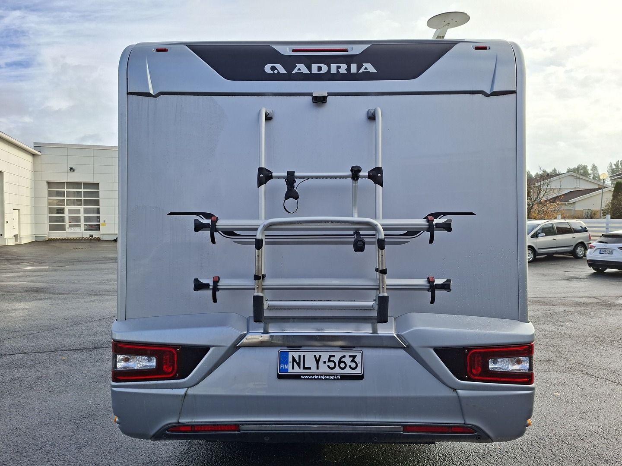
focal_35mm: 23
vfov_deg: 58.9
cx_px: 311
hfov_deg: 73.9
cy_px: 233
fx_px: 413
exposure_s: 1/1368
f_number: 1.8
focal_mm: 5.54
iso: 50
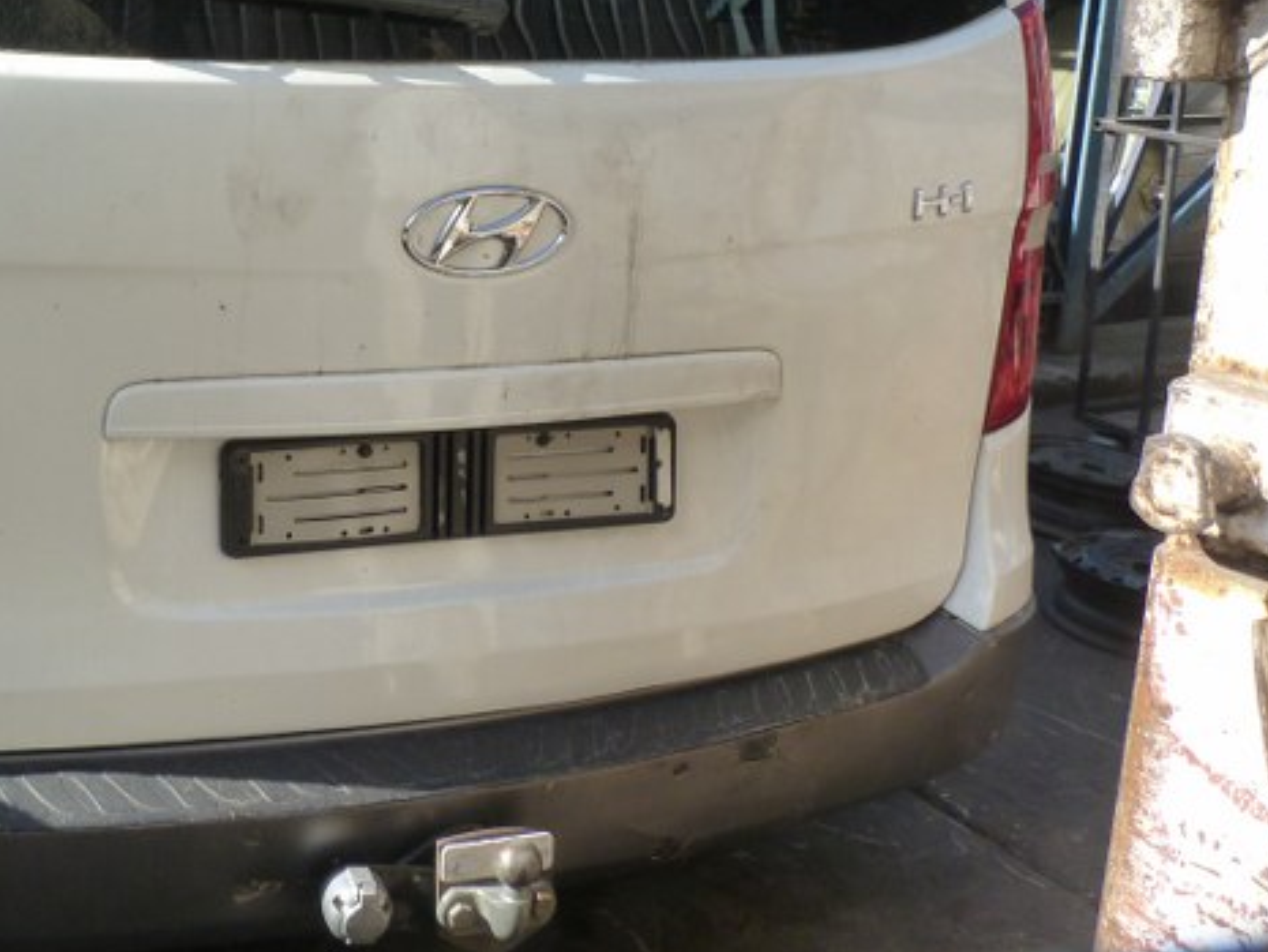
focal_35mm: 43
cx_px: 259
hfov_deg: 42.0
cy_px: 180
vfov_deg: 32.6
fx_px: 1576
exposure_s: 1/200
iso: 125
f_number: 4
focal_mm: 4.5
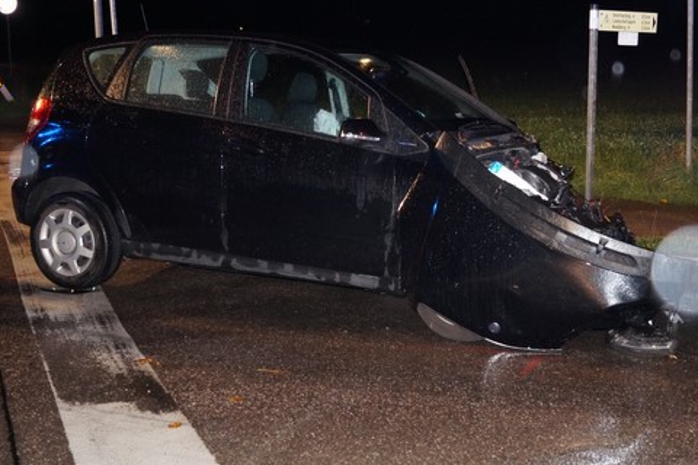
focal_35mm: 52
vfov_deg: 26.0
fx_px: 1008
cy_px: 253
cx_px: 394
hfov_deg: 38.1
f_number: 4.5
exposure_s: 1/60
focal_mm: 26
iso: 1250
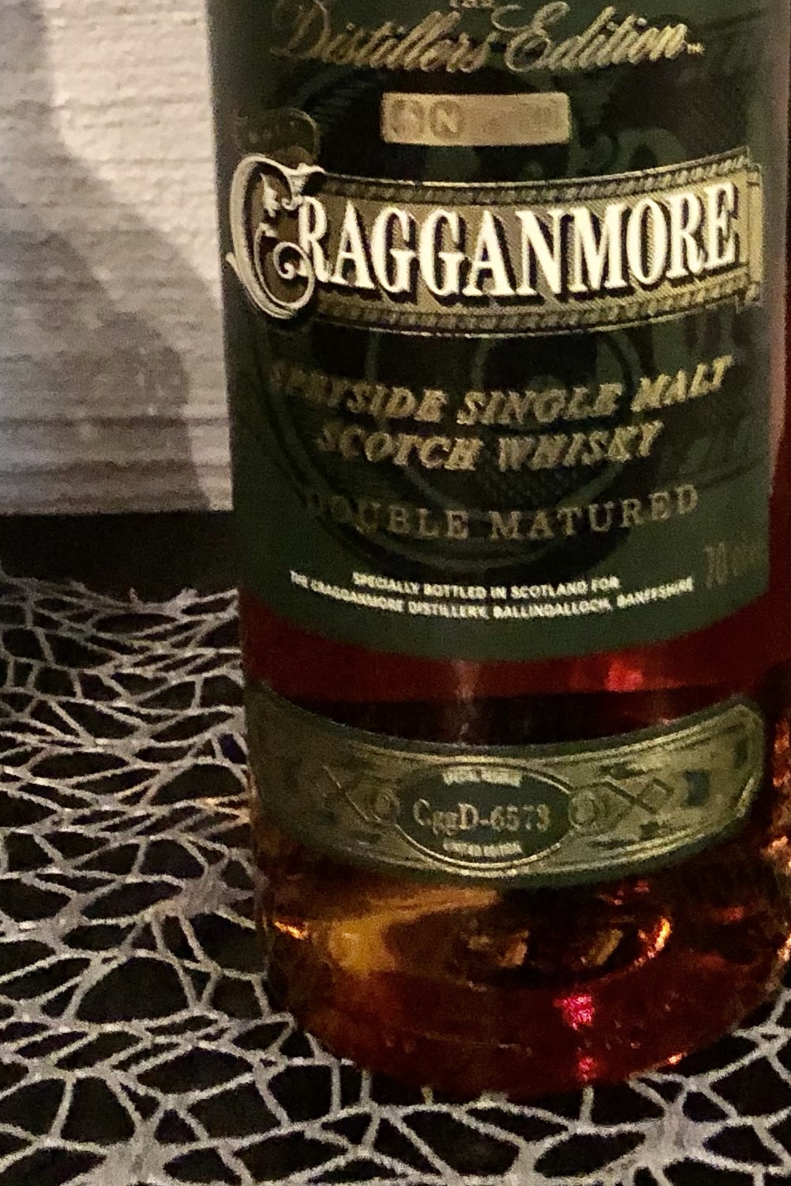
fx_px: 2603
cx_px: 680
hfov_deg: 17.1
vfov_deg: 23.7
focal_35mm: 79
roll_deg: +0.7
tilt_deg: -6.7
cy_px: -182
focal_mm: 3.99
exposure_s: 1/4
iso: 160
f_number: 1.8
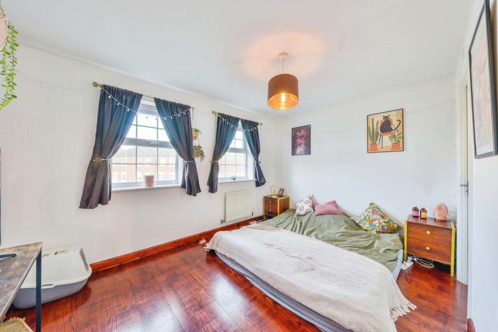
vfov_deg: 90.0
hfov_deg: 112.6
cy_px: 166
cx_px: 249
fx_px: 166
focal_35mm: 12
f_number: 10
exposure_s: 1/10
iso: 200
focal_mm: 12
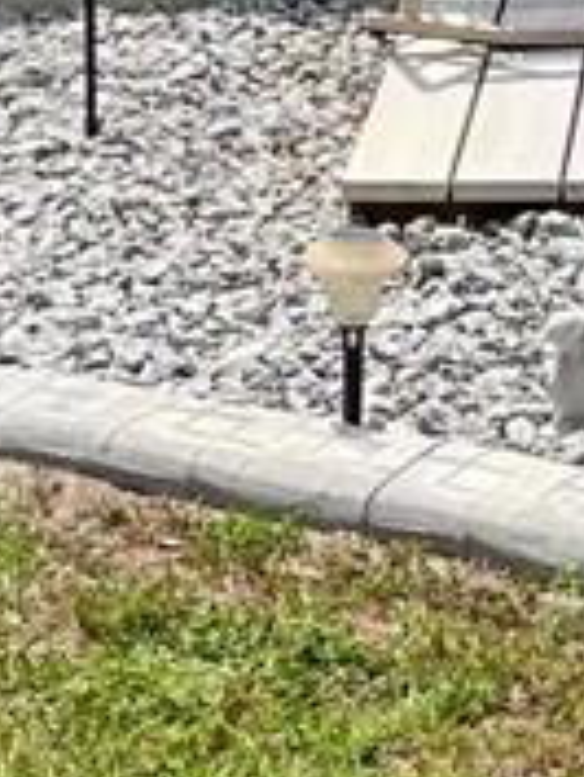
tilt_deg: -15.9
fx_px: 5078
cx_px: 492
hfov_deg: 6.6
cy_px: 487
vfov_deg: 8.7
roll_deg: +0.1
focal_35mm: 226
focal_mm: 5.1
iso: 32
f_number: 1.6
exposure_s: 1/2786
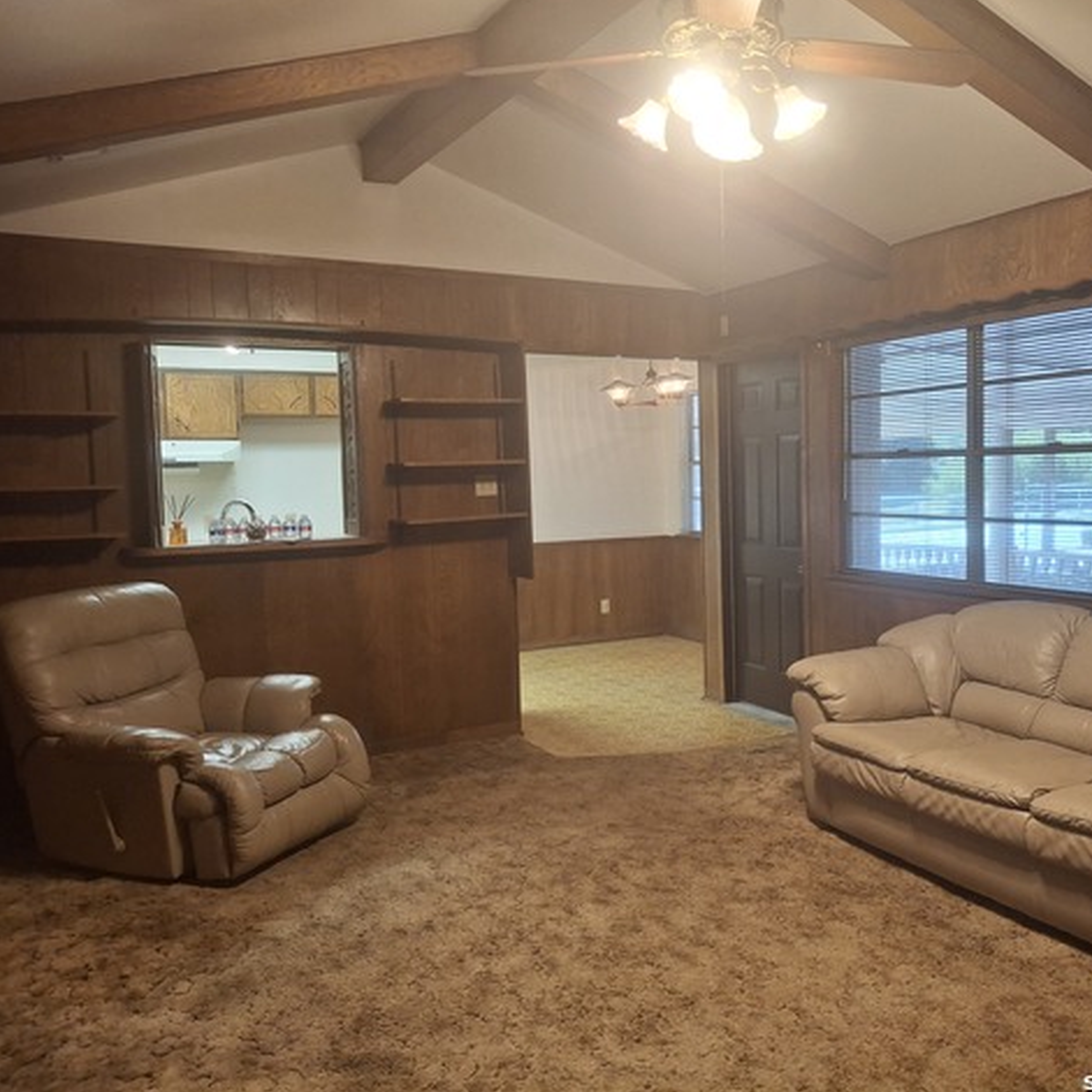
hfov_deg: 53.1
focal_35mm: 30
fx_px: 1071
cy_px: 540
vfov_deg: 54.0
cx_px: 719
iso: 200
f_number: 1.8
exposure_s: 1/120
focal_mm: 4.69
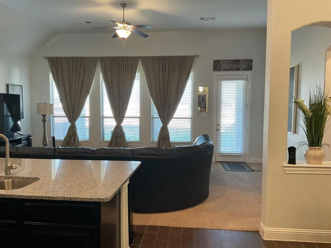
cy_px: 128
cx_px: 160
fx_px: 287
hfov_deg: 60.0
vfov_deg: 46.8
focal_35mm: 30
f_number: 1.8
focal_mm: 3
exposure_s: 1/60
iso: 160
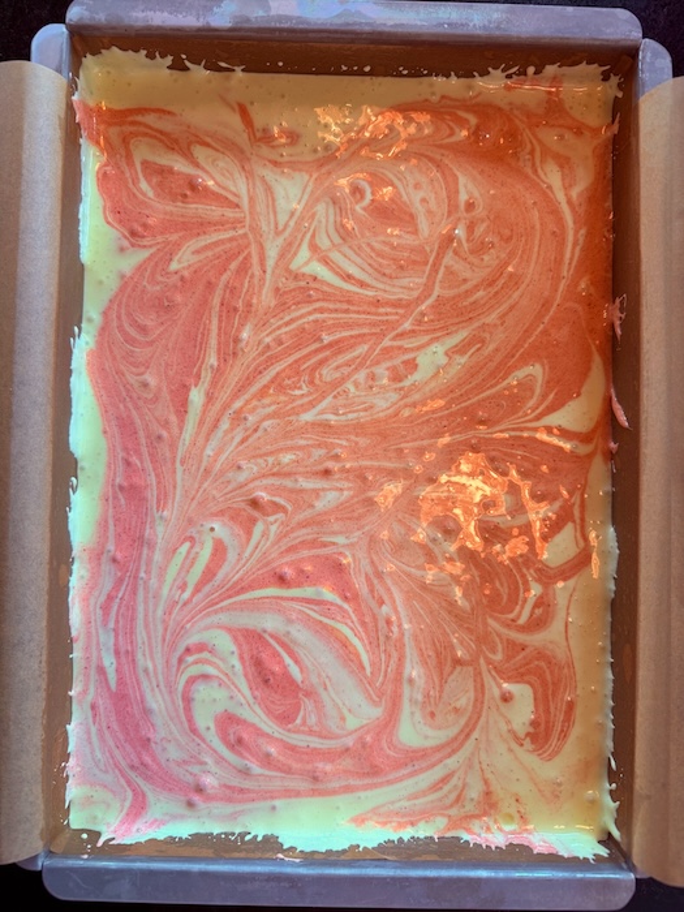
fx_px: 632
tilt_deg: -88.6
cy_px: 456
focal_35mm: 24
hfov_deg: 56.8
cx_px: 342
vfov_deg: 71.6
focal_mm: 6.76
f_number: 1.78
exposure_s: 1/60
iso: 125
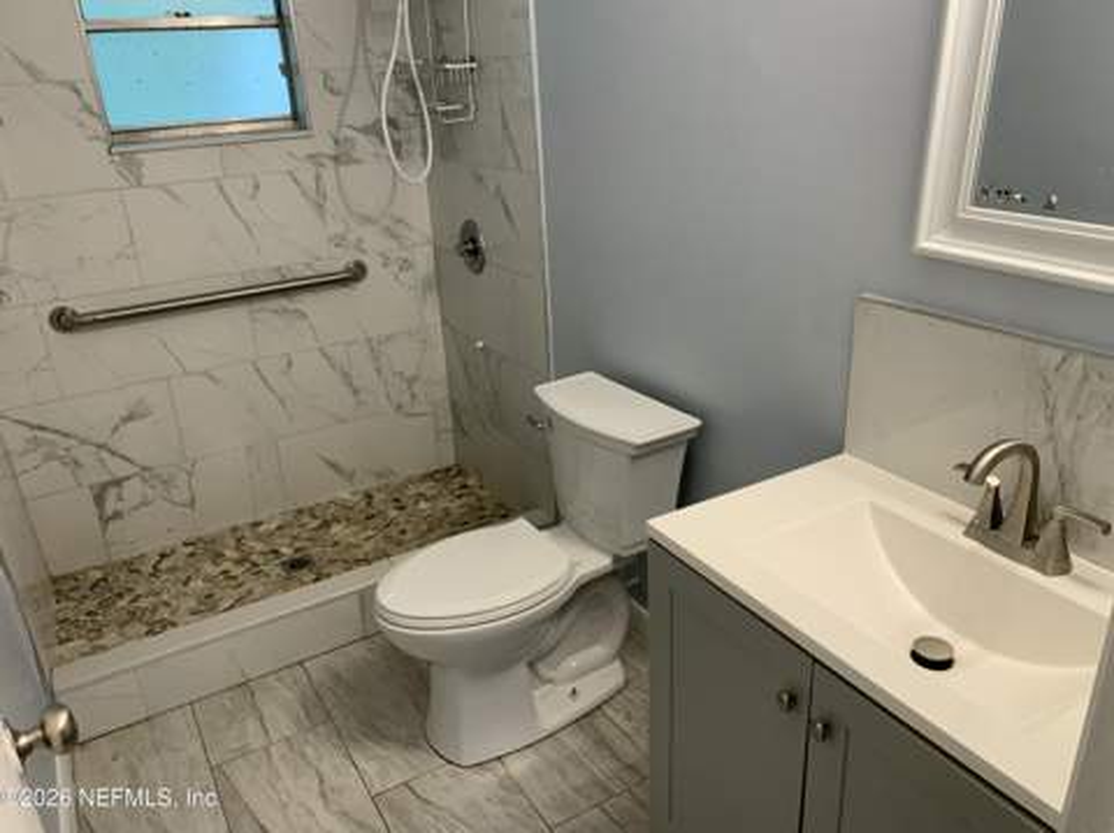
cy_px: 416
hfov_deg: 67.4
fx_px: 836
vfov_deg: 53.0
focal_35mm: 26
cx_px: 557
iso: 100
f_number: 1.8
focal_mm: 4.25
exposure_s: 1/66
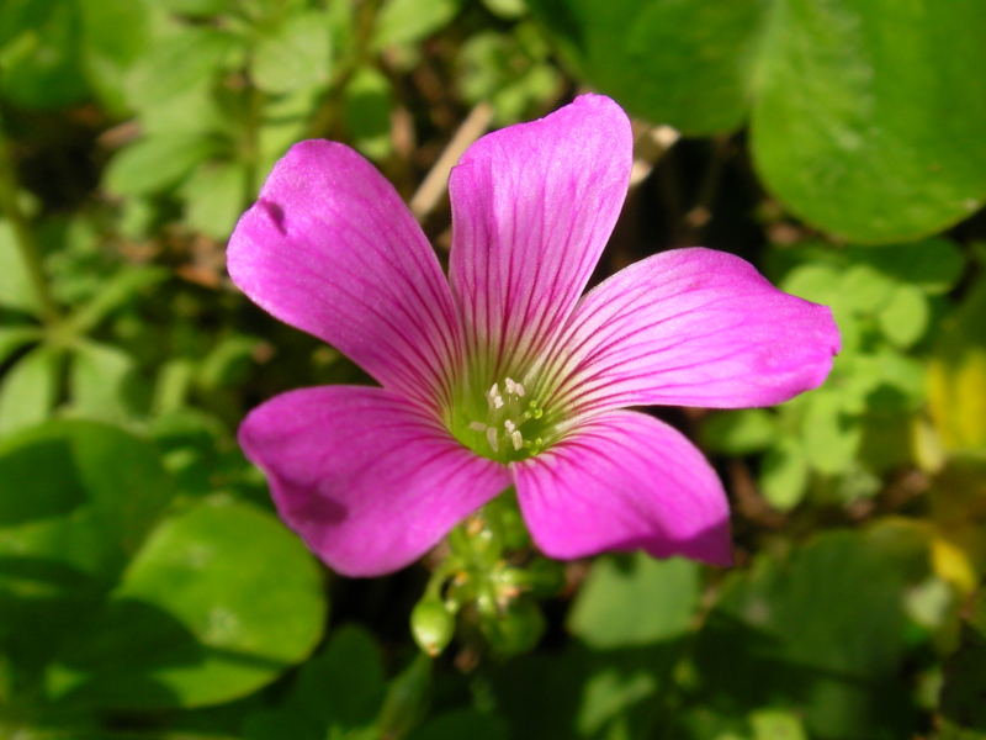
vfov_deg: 35.1
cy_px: 370
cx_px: 493
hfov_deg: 45.8
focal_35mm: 41
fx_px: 1168
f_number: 4.5
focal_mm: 6.3
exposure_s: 1/517
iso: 50
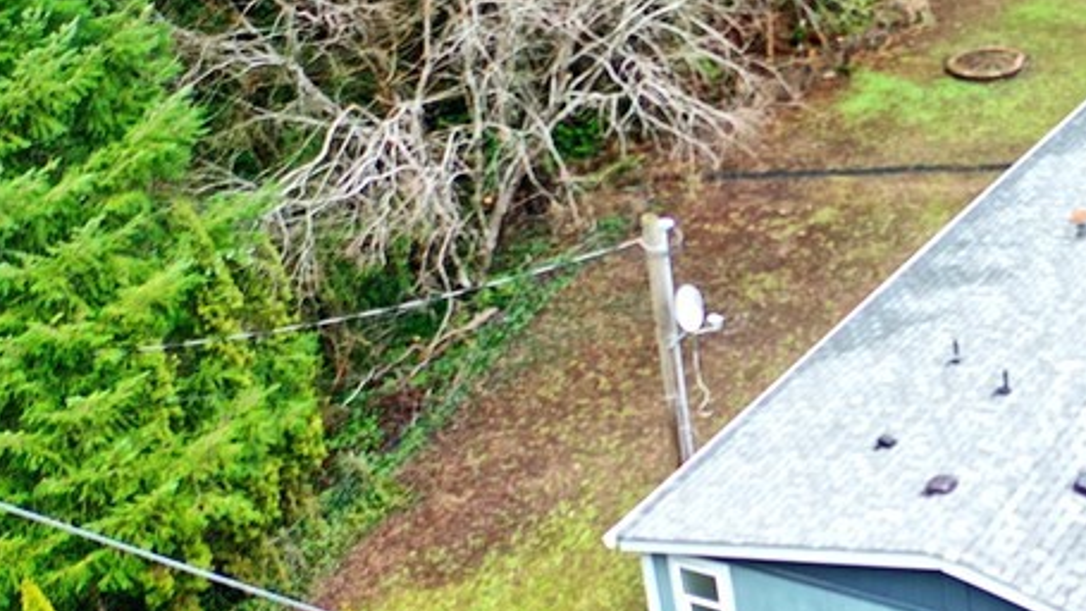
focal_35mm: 70
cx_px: 1129
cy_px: 363
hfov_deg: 28.0
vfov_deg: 17.2
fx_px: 2016
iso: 100
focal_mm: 10.3
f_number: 2.8
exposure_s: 1/60
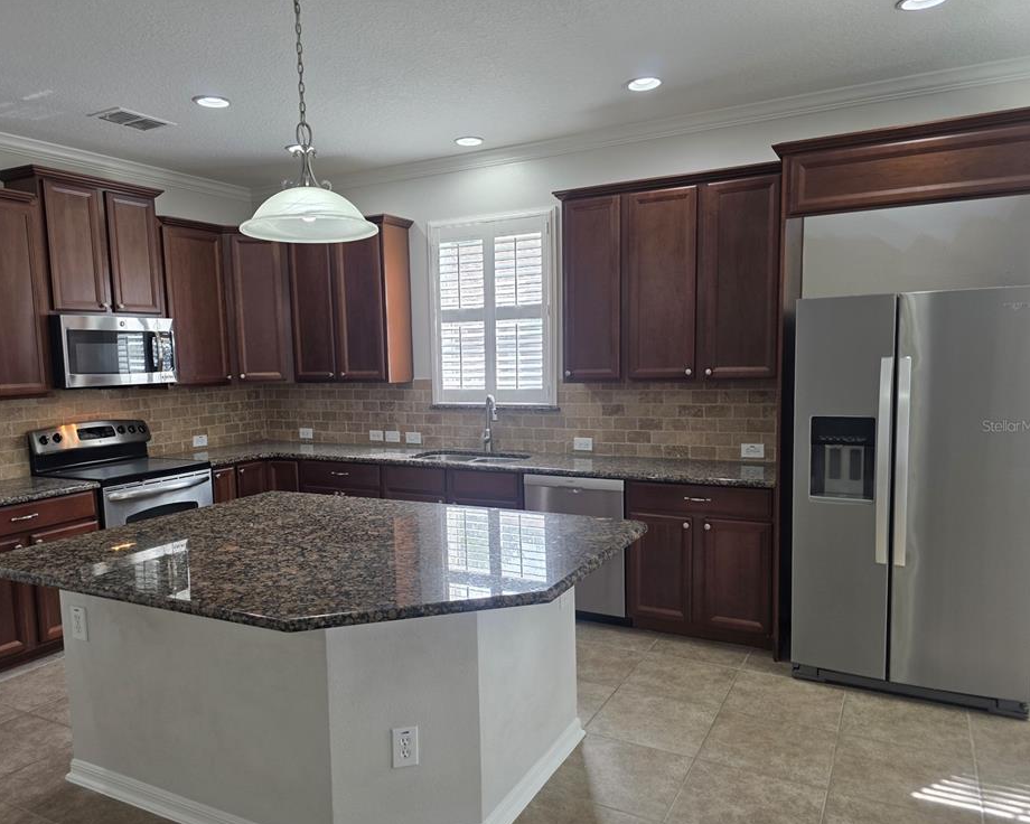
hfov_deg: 68.0
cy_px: 425
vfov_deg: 56.8
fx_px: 762
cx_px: 477
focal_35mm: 25
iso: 100
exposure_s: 1/120
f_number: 1.7
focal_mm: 6.3
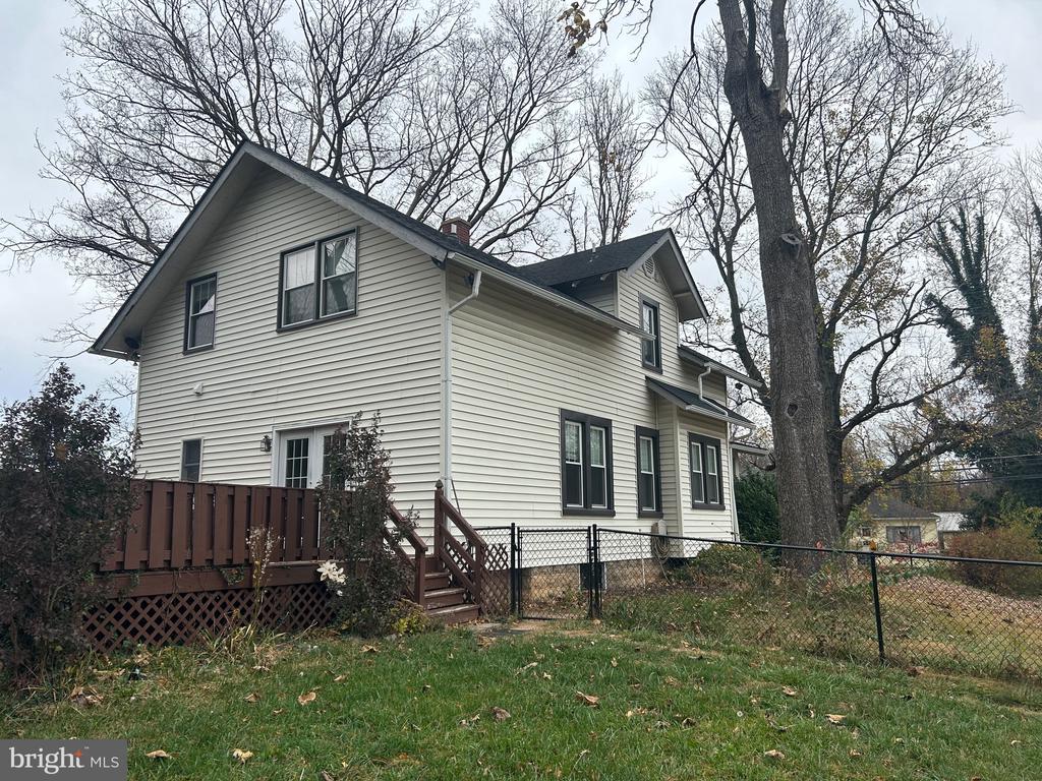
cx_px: 521
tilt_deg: +11.3
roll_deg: +0.9
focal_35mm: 26
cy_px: 390
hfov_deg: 67.3
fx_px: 783
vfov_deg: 53.1
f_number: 1.5
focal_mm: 5.7
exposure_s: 1/1838
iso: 50
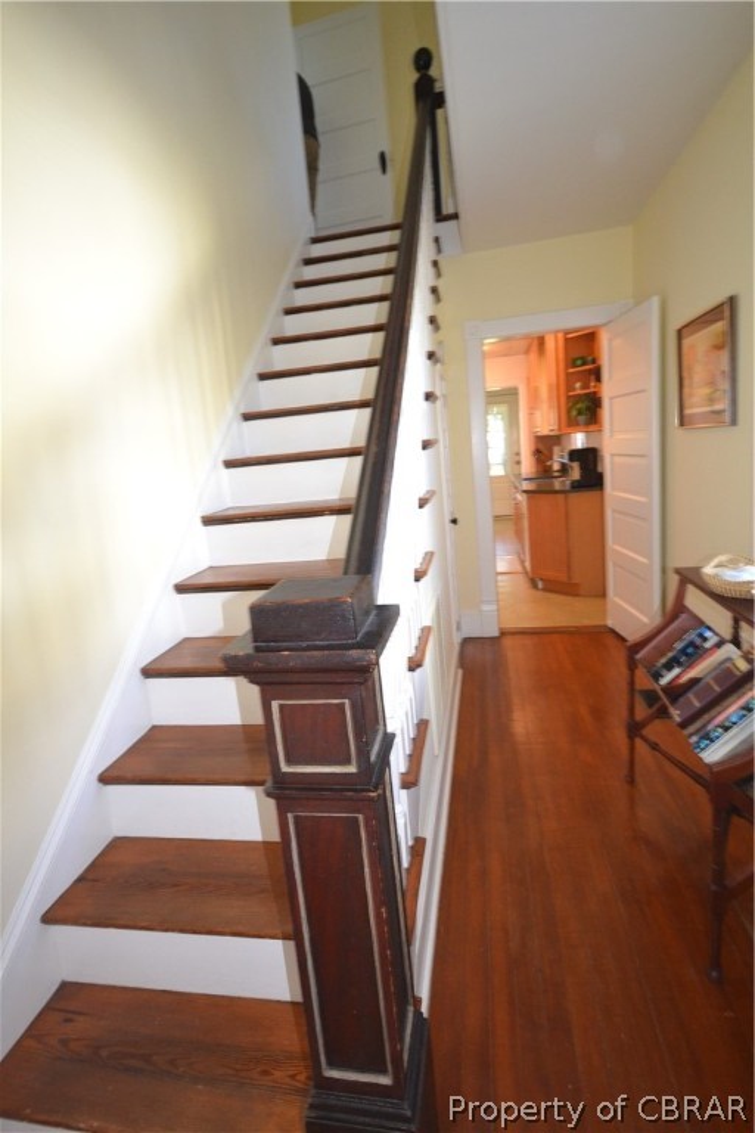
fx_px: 566
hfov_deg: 67.4
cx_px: 378
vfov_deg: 90.0
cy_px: 566
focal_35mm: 18
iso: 1600
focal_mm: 12
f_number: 4.5
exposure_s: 1/60
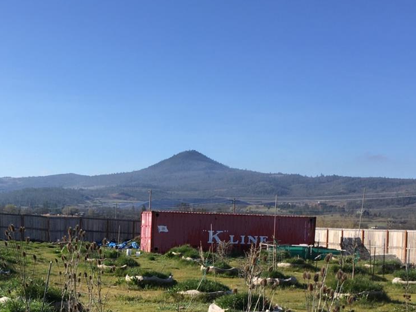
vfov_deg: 24.2
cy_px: 276
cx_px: 133
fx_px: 709
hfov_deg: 32.4
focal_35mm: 59
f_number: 2.2
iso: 25
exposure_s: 1/1183
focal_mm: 4.15
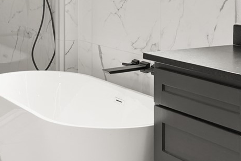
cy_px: 3
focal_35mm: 80
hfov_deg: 25.2
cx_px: 76
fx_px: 536
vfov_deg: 16.8
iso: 100
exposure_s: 1/2
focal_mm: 17
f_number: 9
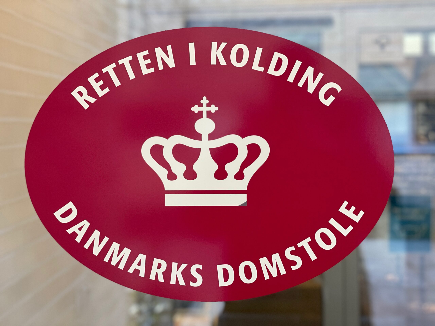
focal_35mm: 52
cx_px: 218
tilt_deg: -3.3
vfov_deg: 28.0
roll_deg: +1.3
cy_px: 163
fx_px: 653
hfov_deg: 36.8
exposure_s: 1/88
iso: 250
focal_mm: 6
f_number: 2
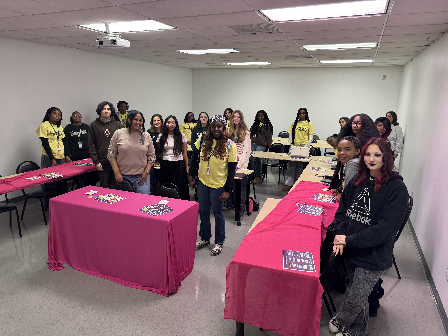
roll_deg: -2.0
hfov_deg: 71.6
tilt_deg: -14.8
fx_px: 311
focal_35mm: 24
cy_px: 168
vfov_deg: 56.8
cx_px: 224
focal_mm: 6.76
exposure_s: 1/60
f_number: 1.78
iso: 160
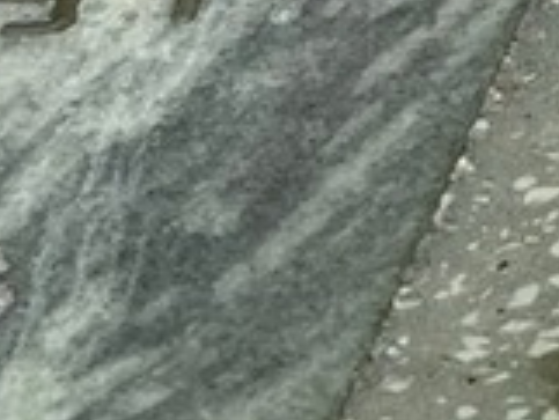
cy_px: -198
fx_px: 2667
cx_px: -941
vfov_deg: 8.8
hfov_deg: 9.9
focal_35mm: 165
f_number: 1.6
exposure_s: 1/121
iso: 64
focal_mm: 4.2
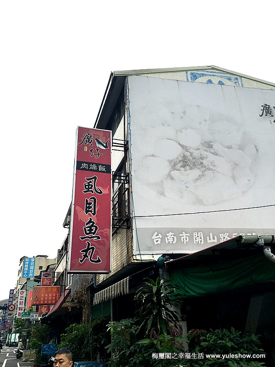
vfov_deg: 61.7
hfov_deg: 48.2
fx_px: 307
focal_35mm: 29
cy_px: 184
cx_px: 138
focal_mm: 4.15
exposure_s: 1/1026
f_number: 2.2
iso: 25
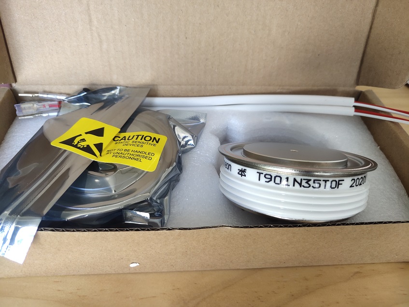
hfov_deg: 61.6
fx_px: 343
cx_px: 204
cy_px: 154
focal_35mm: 29
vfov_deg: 48.3
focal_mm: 4.27
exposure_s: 1/50
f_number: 1.8
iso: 164
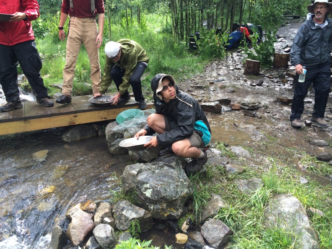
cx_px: 166
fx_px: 278
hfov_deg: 61.7
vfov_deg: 48.2
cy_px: 124
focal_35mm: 29
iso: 32
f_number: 2.2
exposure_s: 1/258
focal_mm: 4.15
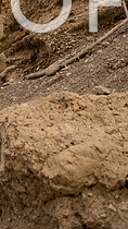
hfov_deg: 16.1
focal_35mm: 72
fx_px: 435
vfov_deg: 27.7
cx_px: -27
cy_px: 1
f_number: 2.8
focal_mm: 32
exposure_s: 1/640
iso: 200
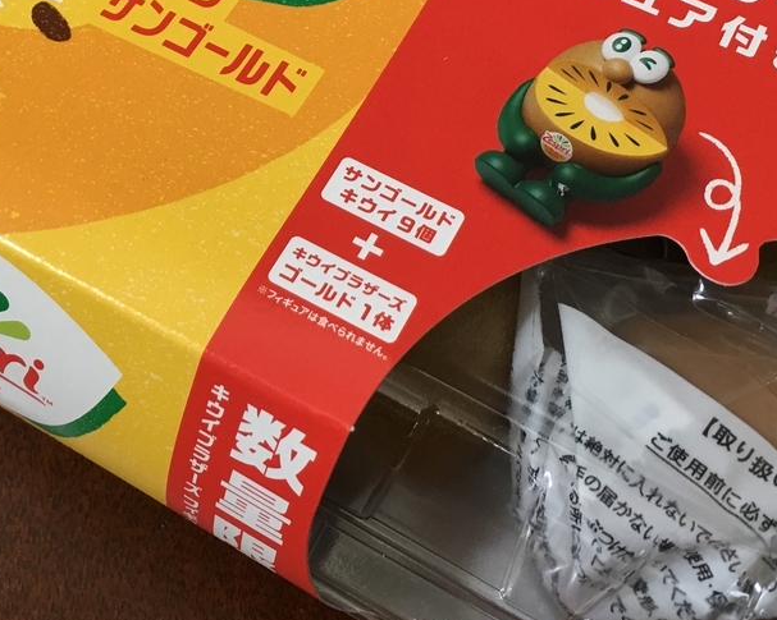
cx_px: 298
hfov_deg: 33.4
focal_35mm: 56
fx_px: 1287
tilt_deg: -58.5
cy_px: 130
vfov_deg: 26.6
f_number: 2.2
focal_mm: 4.15
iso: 32
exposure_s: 1/30
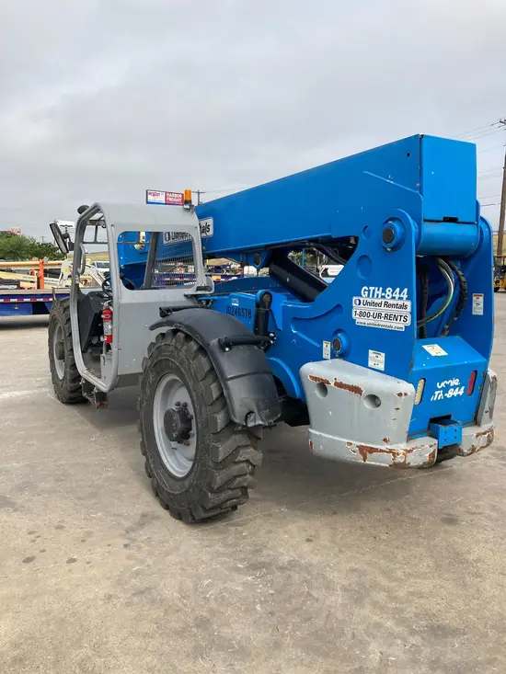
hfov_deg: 49.8
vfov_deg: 63.4
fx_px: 546
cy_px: 337
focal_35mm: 28
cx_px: 253
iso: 20
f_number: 1.8
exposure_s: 1/1799
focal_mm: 3.99
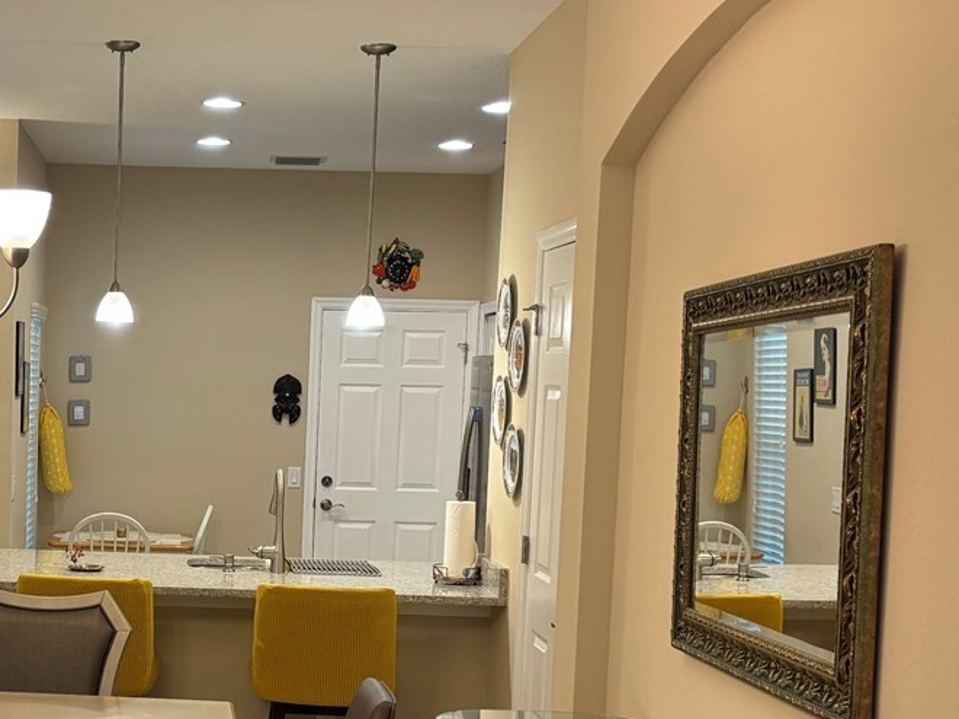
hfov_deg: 29.4
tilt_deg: -7.7
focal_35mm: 63
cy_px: 536
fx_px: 1745
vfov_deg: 23.1
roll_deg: -1.9
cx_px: 93
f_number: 1.6
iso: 100
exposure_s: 1/60
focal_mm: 5.96
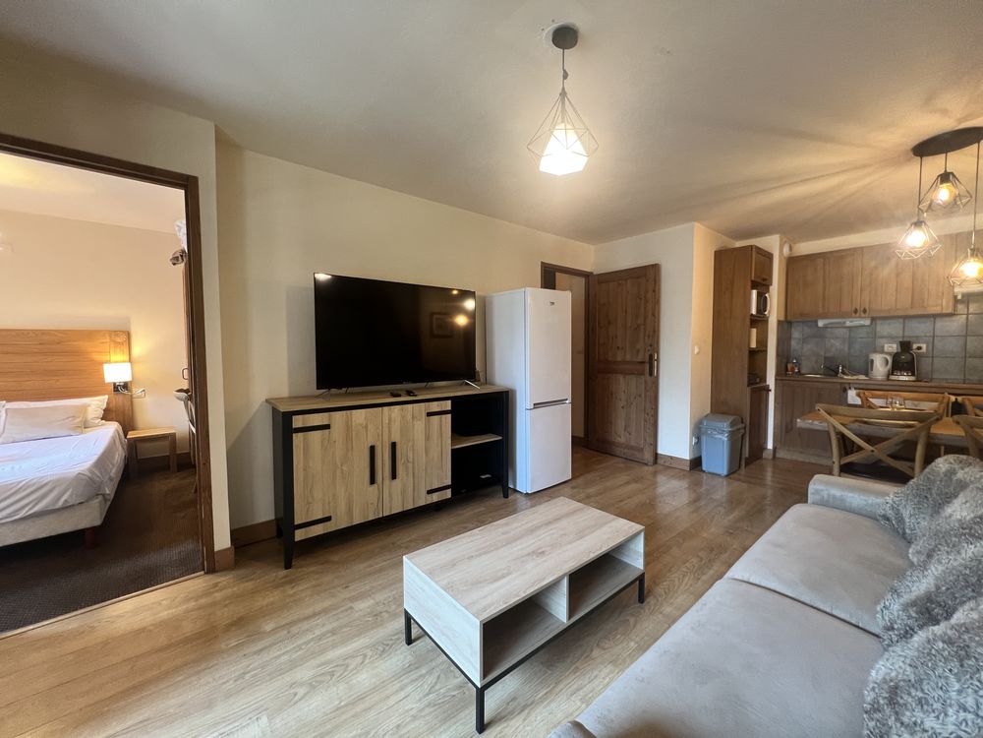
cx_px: 492
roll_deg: +0.8
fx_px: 369
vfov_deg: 89.9
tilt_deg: -2.9
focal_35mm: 13
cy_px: 369
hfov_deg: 106.2
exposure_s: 1/50
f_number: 1.8
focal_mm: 1.57
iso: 200
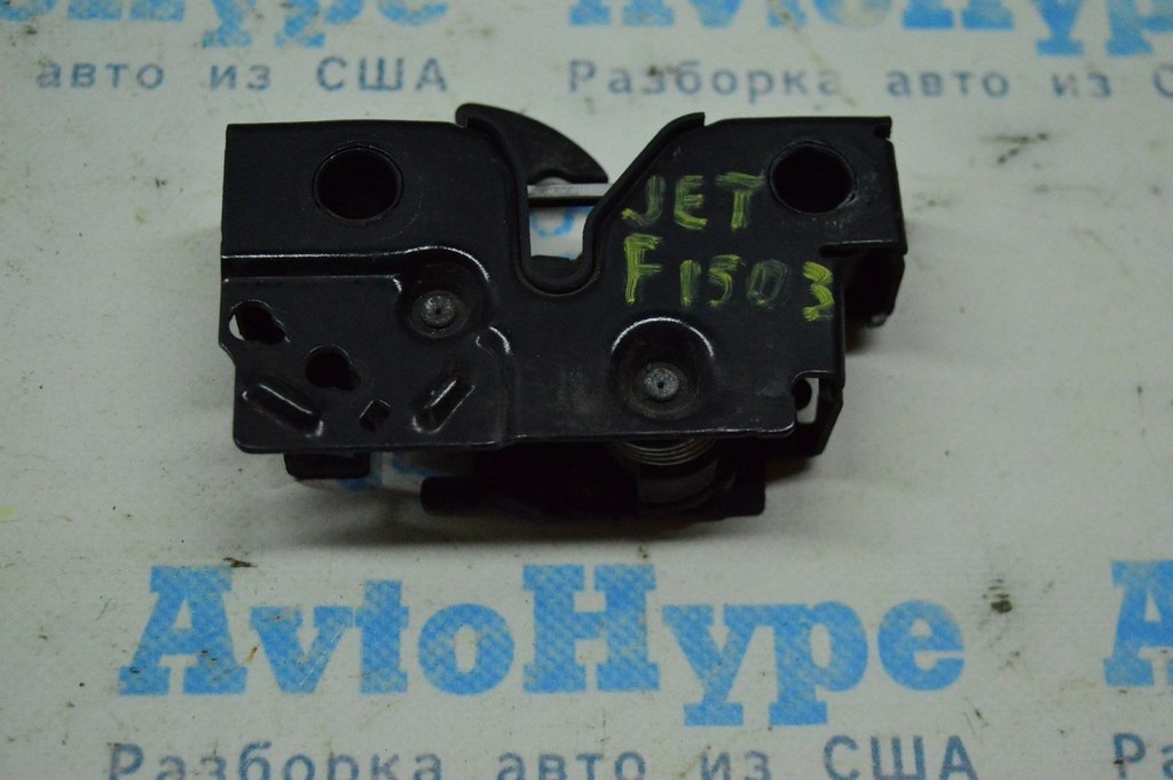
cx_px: 586
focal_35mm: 60
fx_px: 1953
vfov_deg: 22.6
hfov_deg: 33.4
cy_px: 390
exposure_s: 1/1250
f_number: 5
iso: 6400
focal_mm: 40
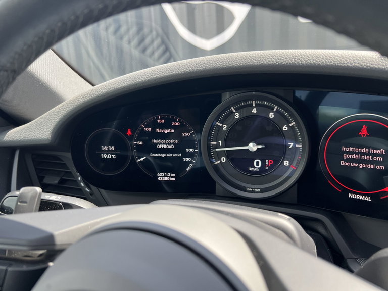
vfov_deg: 53.1
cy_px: 146
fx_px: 291
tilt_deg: -14.5
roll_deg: +3.6
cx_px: 194
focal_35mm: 26
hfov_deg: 67.3
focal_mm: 5.7
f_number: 1.5
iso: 40
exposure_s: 1/293
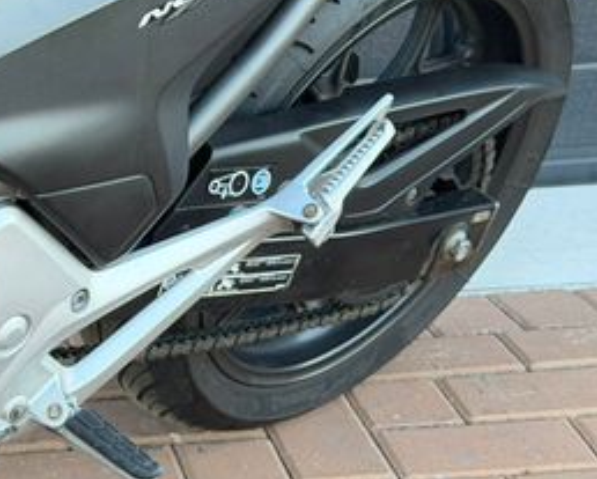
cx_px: -67
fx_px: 2052
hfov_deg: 16.1
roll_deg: -0.3
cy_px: 261
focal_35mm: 116
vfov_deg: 13.3
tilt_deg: -22.3
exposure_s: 1/180
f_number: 1.78
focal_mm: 6.76
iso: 80
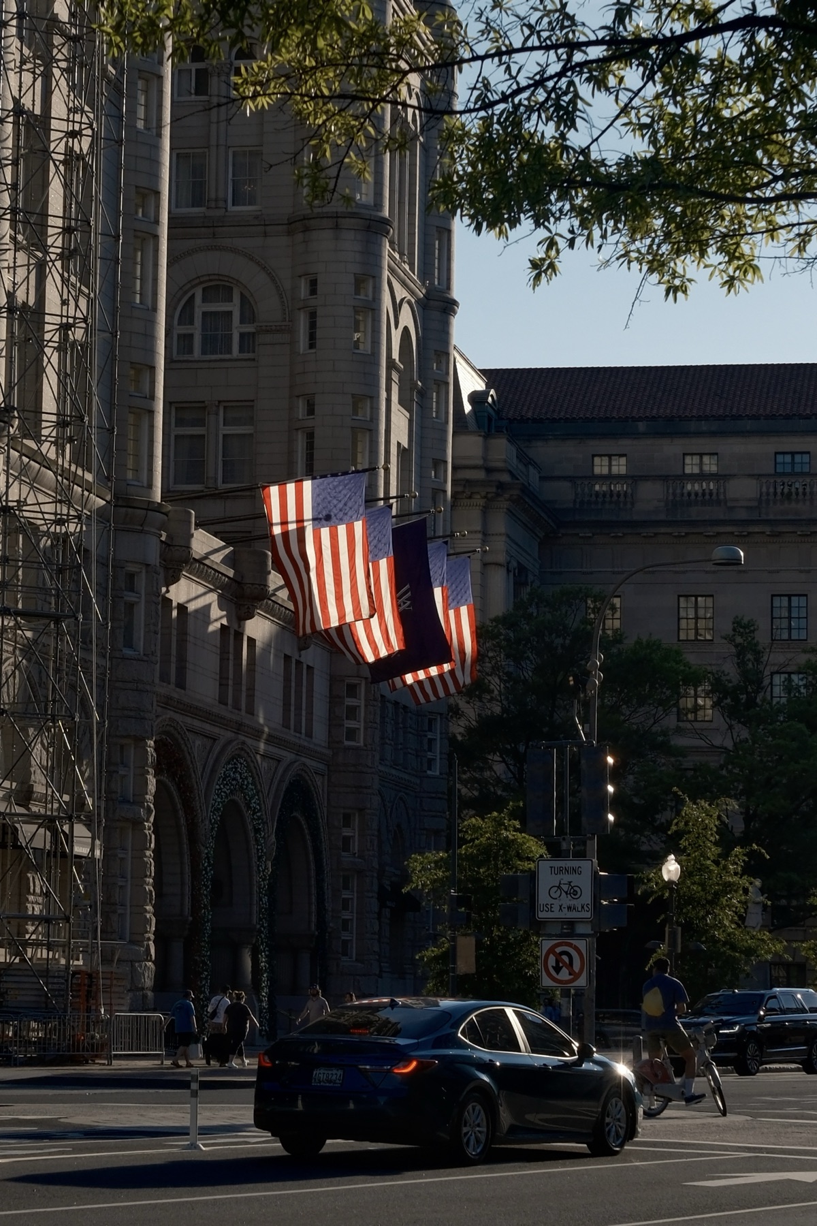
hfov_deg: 37.9
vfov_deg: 54.4
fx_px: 1191
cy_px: 613
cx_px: 408
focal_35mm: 35
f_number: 5.6
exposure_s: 1/680
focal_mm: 23
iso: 125
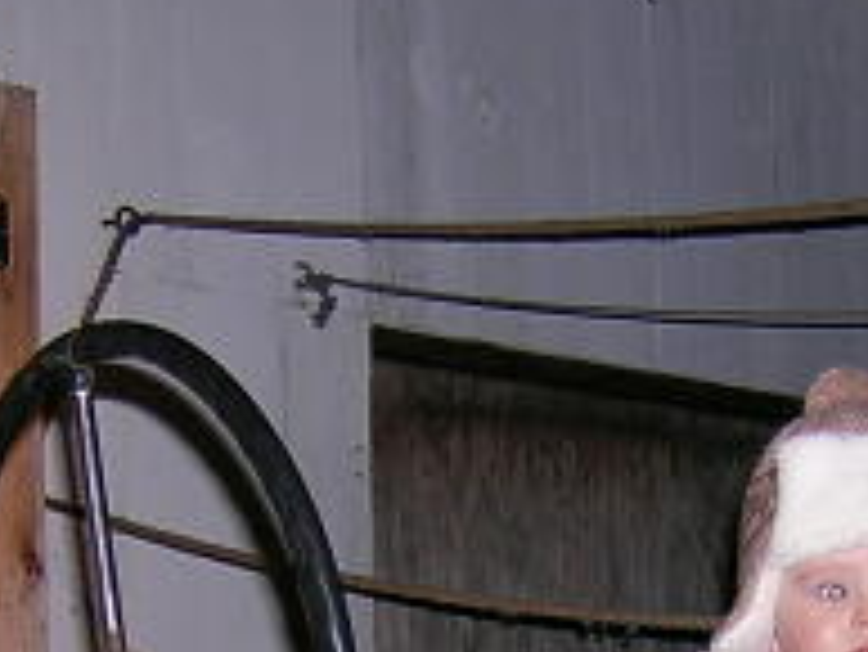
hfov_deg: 16.9
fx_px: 2911
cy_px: 926
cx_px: 589
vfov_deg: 12.3
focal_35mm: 116
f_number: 2.8
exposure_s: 1/60.1
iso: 51
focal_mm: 5.8
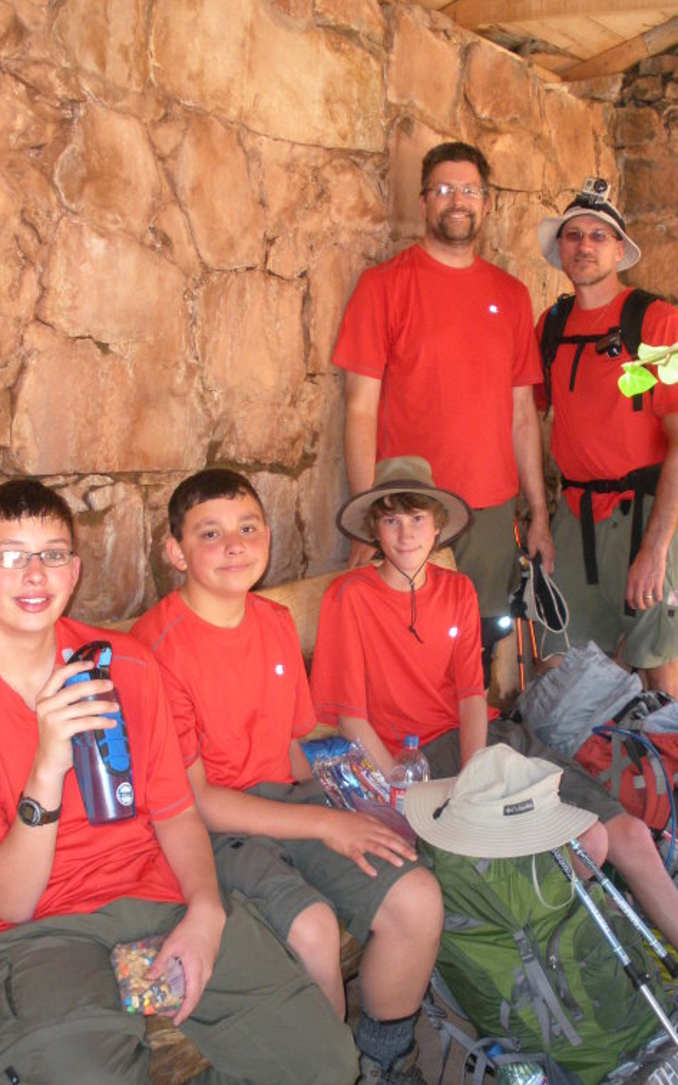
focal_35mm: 43
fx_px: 1272
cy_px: 540
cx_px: 366
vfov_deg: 46.2
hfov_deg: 29.8
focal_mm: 6.3
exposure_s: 1/30
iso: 253
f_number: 3.5
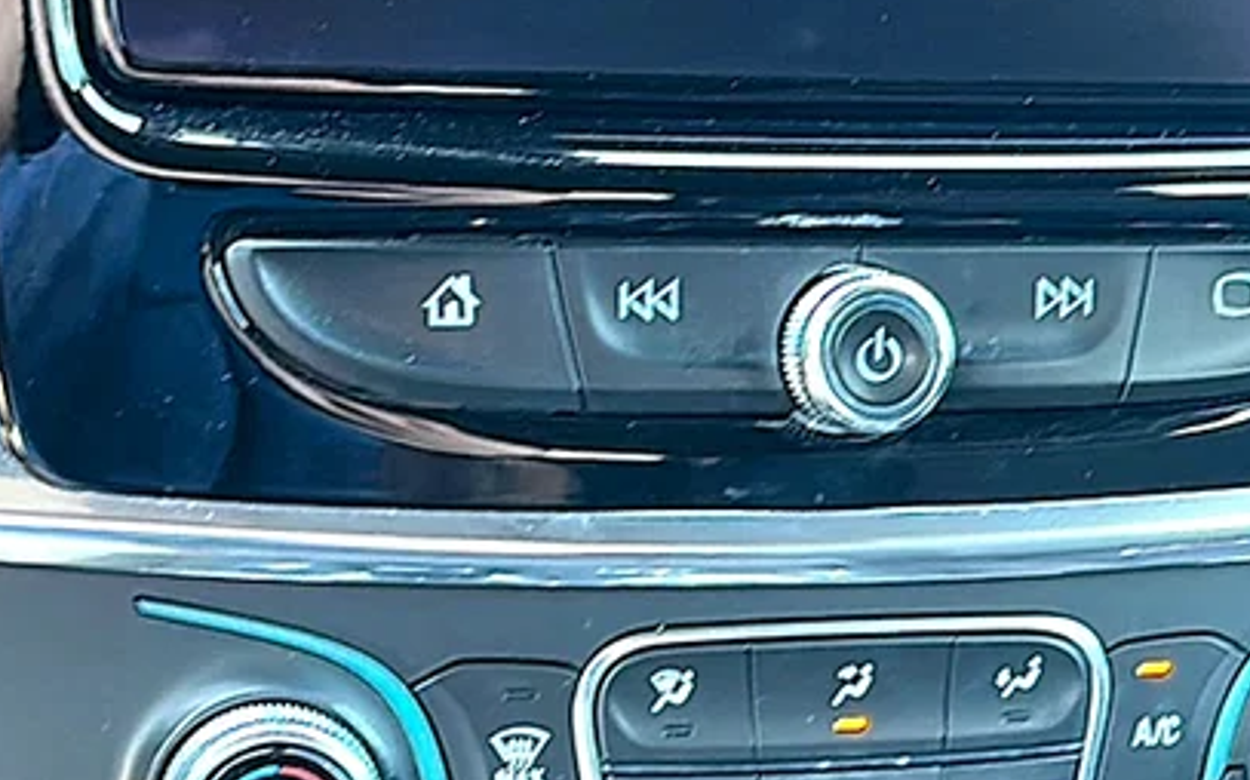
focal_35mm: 73
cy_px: 735
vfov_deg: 17.5
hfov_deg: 28.1
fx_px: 2486
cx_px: 820
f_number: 1.78
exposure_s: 1/40
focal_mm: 6.86
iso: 200
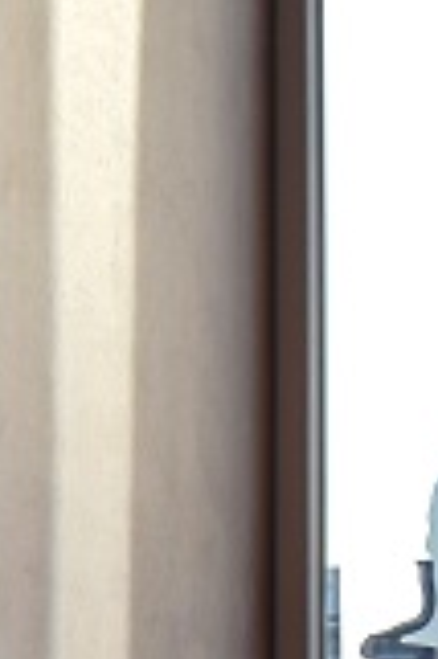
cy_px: 1195
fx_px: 5742
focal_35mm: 314
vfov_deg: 6.4
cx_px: -1379
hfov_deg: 4.1
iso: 200
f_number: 9
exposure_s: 1/320
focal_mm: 28
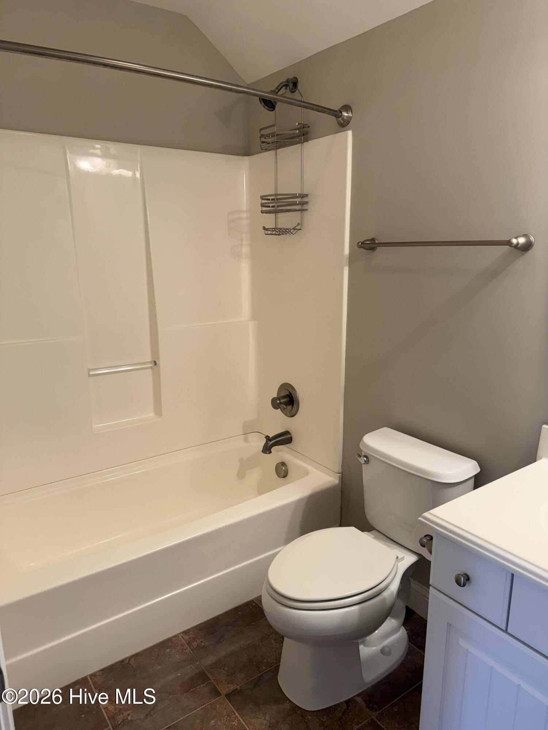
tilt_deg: -11.7
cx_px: 274
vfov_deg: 71.6
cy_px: 365
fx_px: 507
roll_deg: +1.0
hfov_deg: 56.8
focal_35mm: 24
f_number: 1.78
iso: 160
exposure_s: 1/120
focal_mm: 6.76
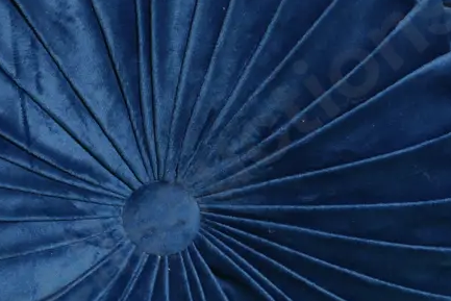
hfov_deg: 16.6
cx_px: 229
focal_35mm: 123
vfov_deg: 11.2
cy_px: 165
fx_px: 1541
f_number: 5.3
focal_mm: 25
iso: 500
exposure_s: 1/60
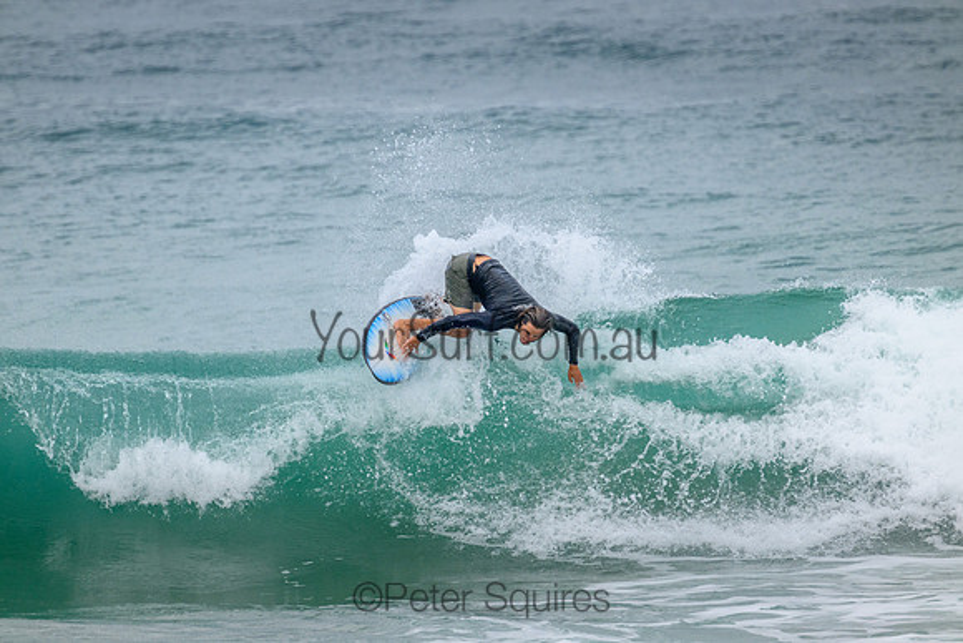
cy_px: 322
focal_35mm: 800
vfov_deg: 1.7
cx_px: 482
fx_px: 21404
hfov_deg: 2.6
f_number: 11
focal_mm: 800
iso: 1000
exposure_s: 1/2000
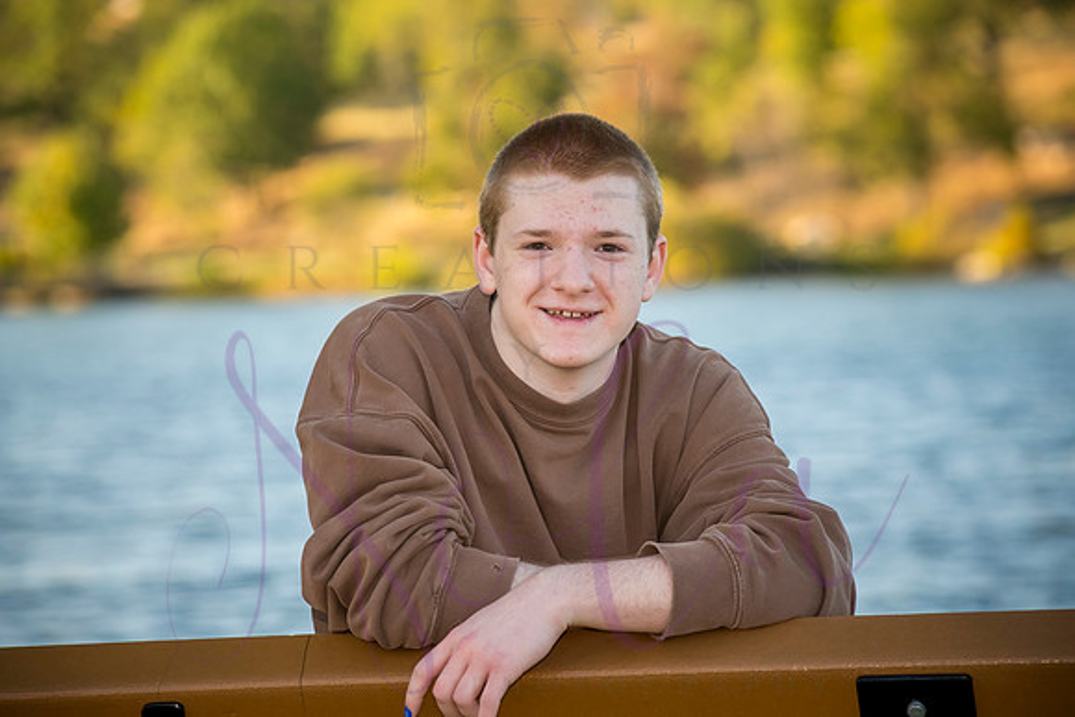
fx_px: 4331
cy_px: 358
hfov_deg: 14.2
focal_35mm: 145
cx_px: 538
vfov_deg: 9.5
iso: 400
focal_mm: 145
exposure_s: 1/640
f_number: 5.6
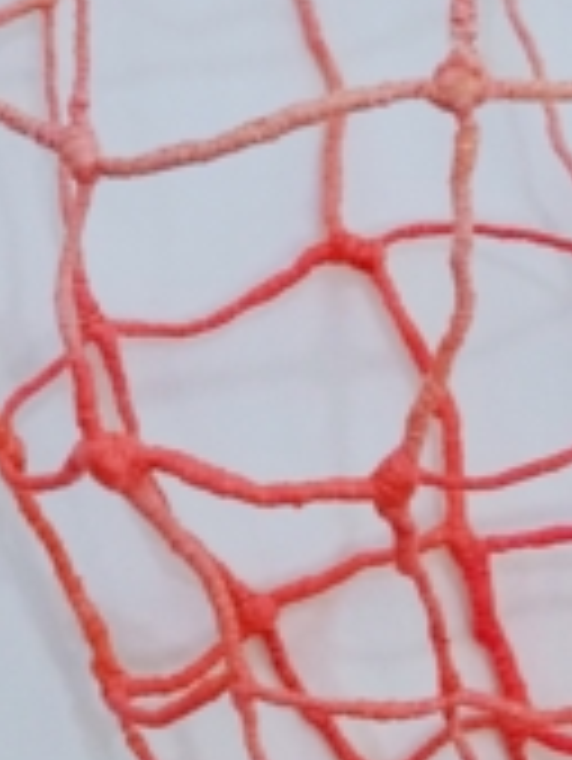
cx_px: 74
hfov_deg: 13.5
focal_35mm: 109
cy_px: -54
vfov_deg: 17.5
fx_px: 2398
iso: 125
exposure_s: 1/33.3
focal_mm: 3.81
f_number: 2.2
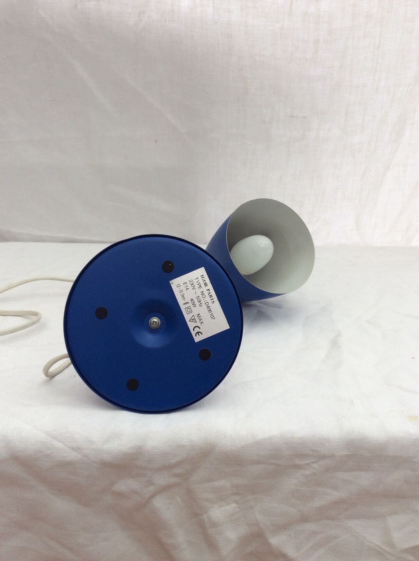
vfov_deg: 56.9
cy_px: 280
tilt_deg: -19.3
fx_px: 518
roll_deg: -0.4
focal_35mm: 32
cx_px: 210
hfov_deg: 44.1
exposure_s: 1/100
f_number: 2.4
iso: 32
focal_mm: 3.3
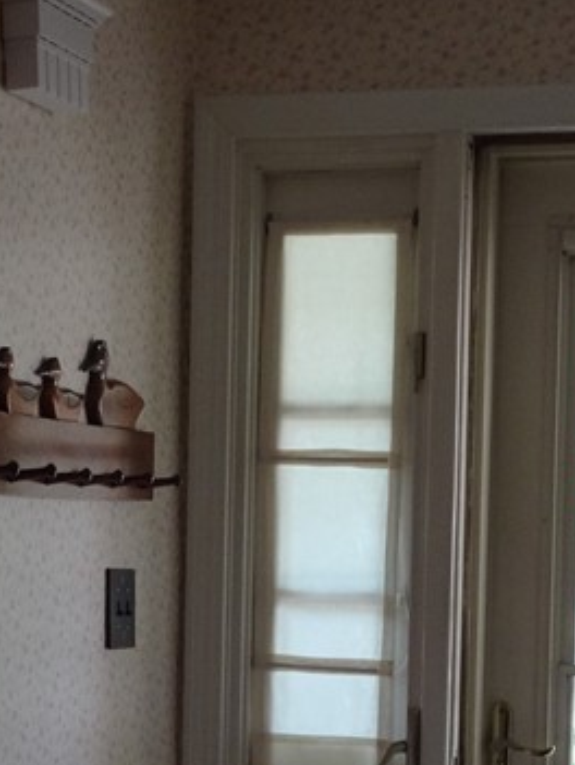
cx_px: 144
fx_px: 2255
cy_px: 693
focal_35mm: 102
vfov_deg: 18.9
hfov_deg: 14.5
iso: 160
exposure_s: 1/40
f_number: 4
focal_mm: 5.98
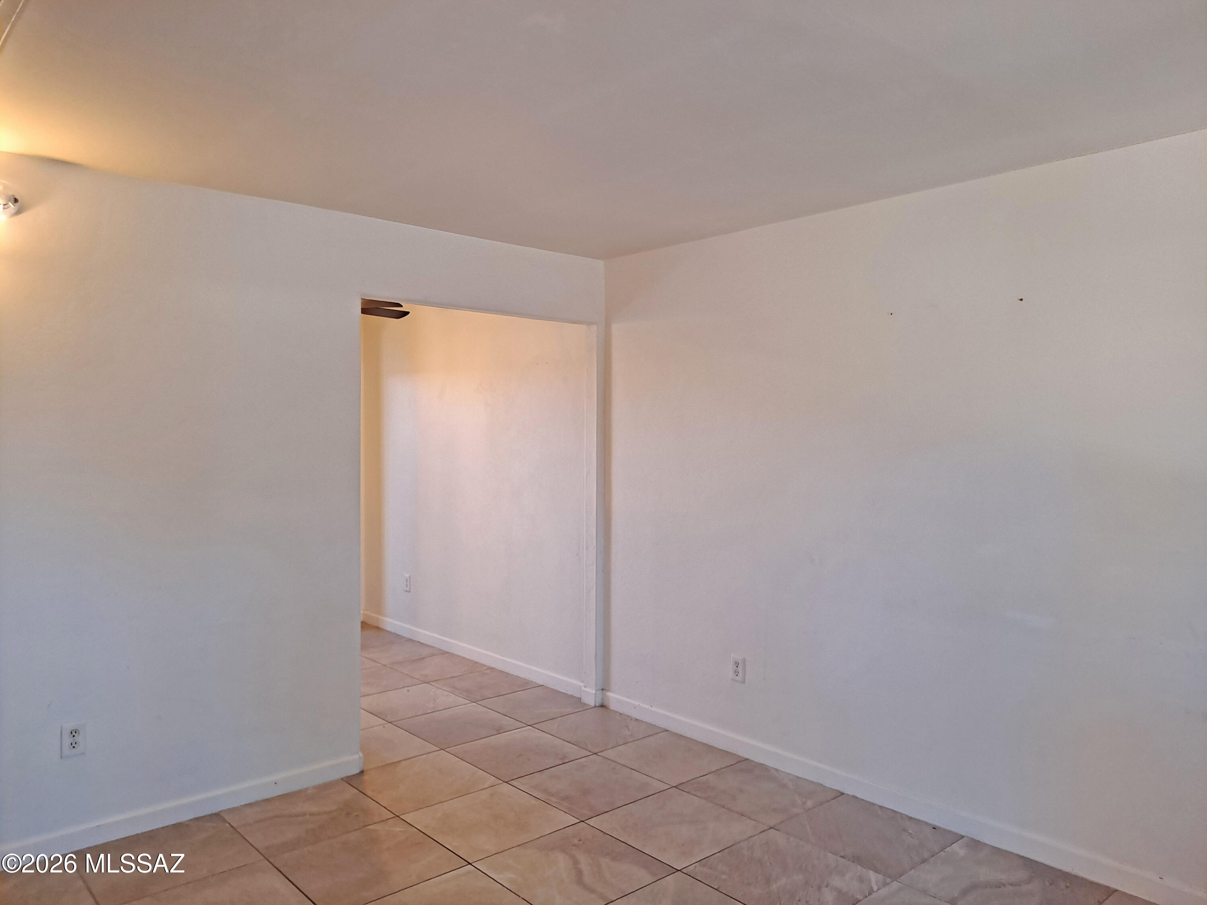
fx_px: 872
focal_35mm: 25
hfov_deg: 69.4
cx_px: 604
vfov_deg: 54.9
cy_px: 452
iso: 100
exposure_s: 1/60
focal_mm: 4.6
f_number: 2
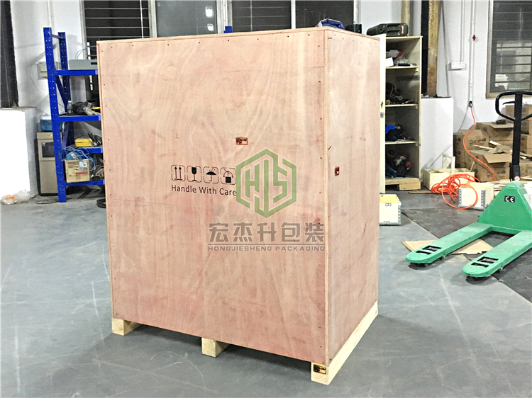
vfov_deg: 48.2
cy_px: 199
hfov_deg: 61.7
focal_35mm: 29
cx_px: 266
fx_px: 446
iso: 250
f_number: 2.2
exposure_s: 1/17
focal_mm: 4.15
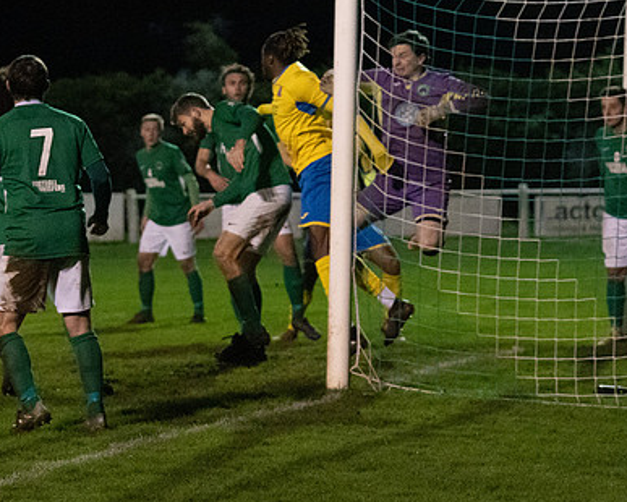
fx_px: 3583
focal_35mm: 193
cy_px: 200
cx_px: 174
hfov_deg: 10.0
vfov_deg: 8.0
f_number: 2.8
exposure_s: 1/640
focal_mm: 70
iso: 5000
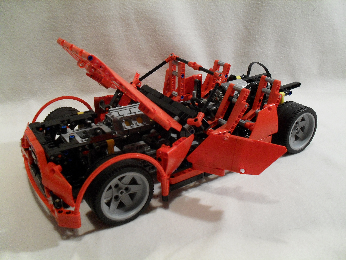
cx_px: 173
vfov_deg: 40.7
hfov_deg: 52.6
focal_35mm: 35
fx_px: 350
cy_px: 130
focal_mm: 6.3
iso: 200
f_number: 3.2
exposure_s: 1/15
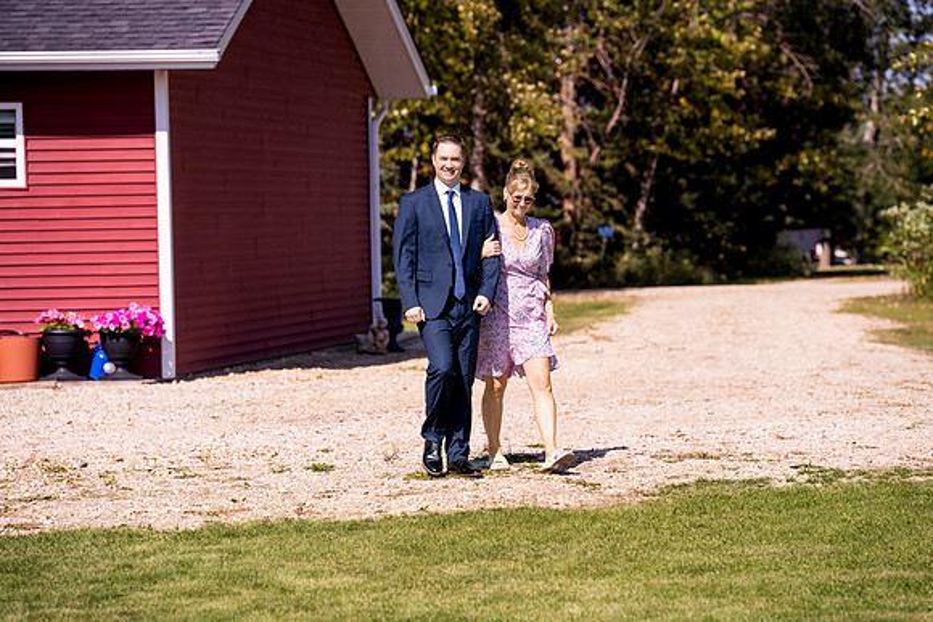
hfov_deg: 13.7
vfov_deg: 9.2
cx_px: 466
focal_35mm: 150
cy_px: 311
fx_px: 3888
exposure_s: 1/1250
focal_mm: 150
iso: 125
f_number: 4
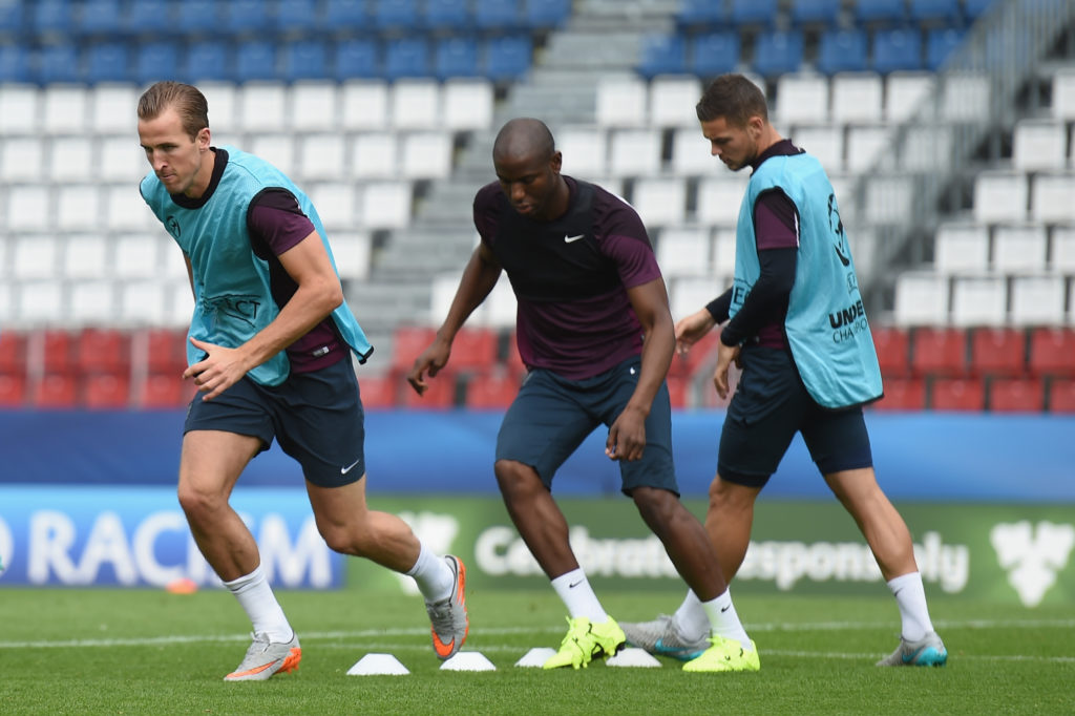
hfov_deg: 11.7
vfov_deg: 7.8
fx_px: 5224
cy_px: 358
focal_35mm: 175
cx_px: 538
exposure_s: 1/1250
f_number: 3.2
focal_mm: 175
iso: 200
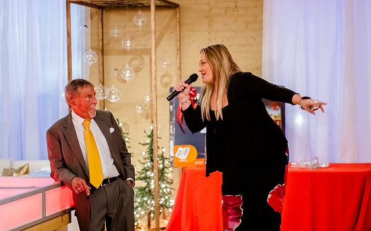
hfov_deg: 25.8
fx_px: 809
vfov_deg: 16.3
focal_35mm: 80
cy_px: 86
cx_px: 185
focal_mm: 62
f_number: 2.8
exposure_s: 1/60
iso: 5000
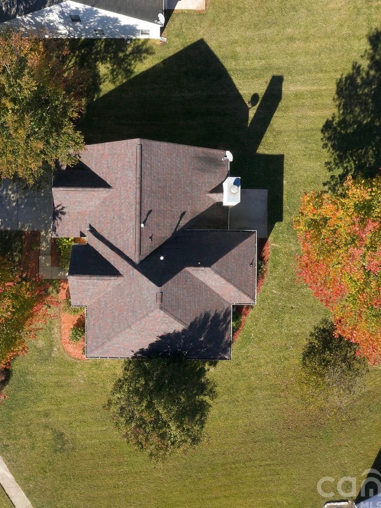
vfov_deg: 44.8
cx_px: 153
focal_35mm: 42
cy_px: 252
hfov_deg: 34.2
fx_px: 616
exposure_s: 1/160
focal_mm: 10.3
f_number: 8
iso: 100
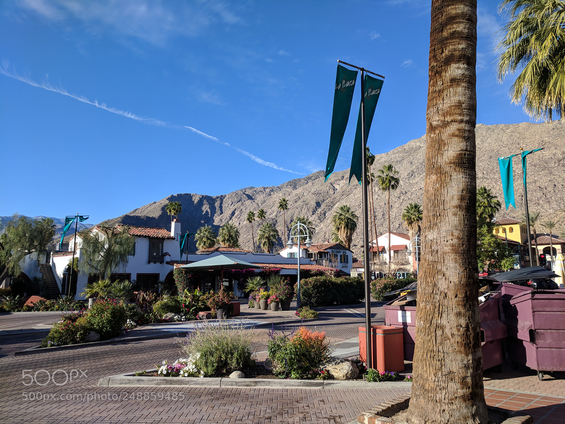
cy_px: 212
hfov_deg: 67.3
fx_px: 424
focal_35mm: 26
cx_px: 282
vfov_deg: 53.1
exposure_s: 1/1550
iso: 50
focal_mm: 4.67
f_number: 2
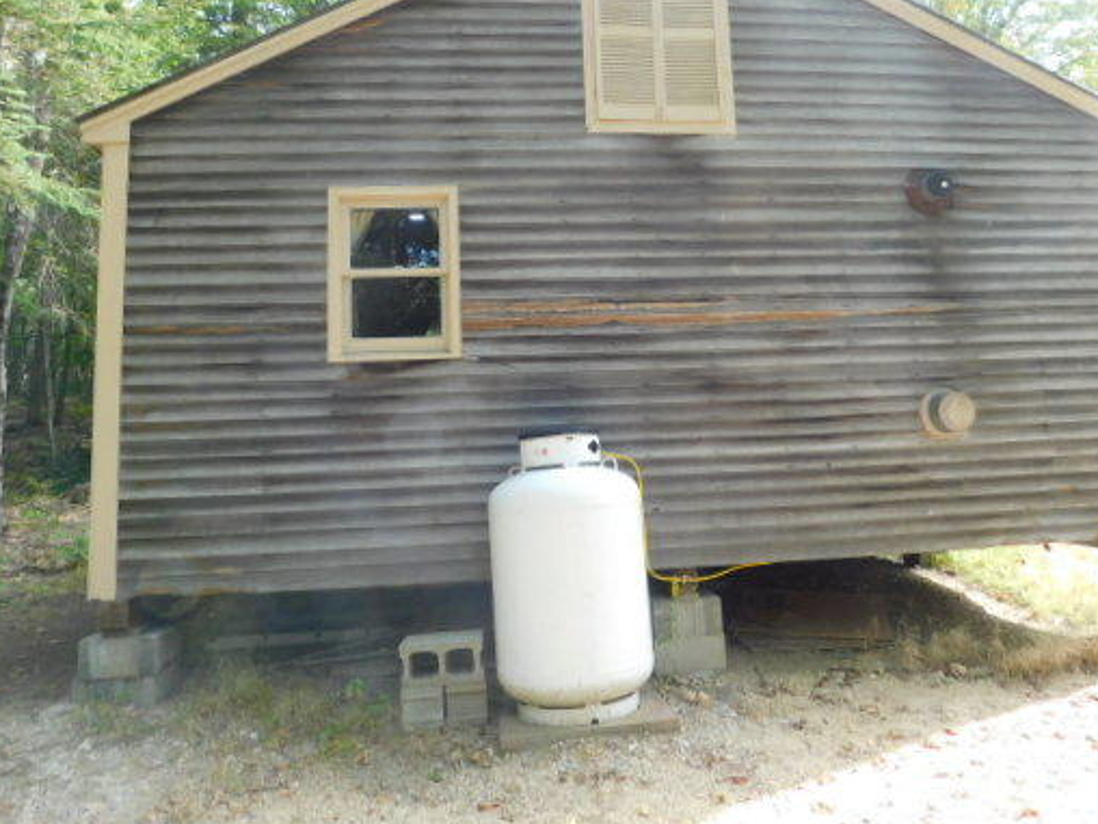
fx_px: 920
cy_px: 307
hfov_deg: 61.5
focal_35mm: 29
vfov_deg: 47.8
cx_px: 601
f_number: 3
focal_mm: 4
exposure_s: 1/100
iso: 125
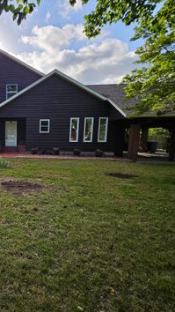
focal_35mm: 20
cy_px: 162
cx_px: 4
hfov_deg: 47.5
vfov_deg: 86.6
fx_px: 165
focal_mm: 1.74
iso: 32
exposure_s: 1/673
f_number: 2.2
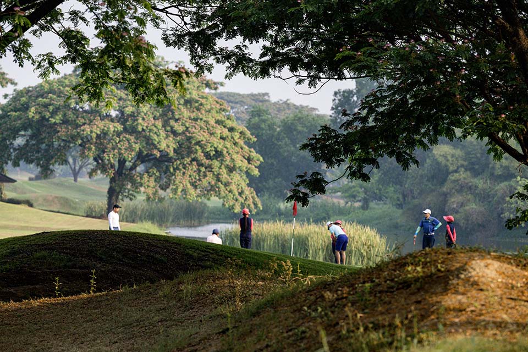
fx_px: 2933
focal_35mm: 200
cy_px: 176
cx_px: 264
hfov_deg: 10.3
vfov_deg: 6.9
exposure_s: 1/2500
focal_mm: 200
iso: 2800
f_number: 5.6
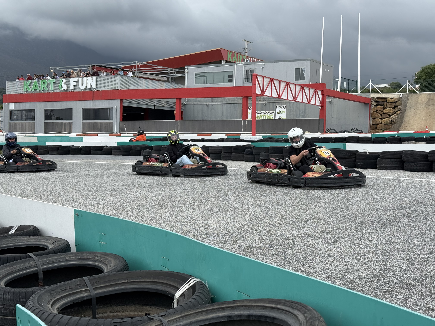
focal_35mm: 48
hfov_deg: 39.7
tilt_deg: +1.0
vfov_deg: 30.3
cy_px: 163
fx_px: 603
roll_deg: -2.2
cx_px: 218
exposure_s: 1/4878
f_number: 1.78
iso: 80
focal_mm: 6.76
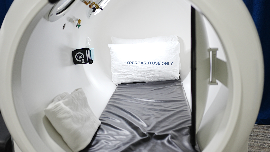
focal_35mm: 42
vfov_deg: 28.3
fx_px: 301
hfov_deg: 48.4
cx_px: 135
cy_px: 80
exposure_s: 1/20
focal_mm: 40
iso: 64
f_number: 2.5
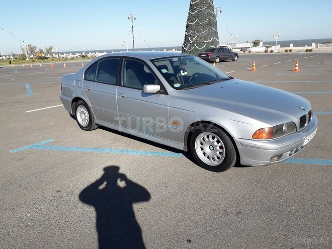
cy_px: 124
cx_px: 166
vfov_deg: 51.4
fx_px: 259
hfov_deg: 65.3
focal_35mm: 27
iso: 40
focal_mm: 3.6
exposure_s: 1/1493
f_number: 1.9
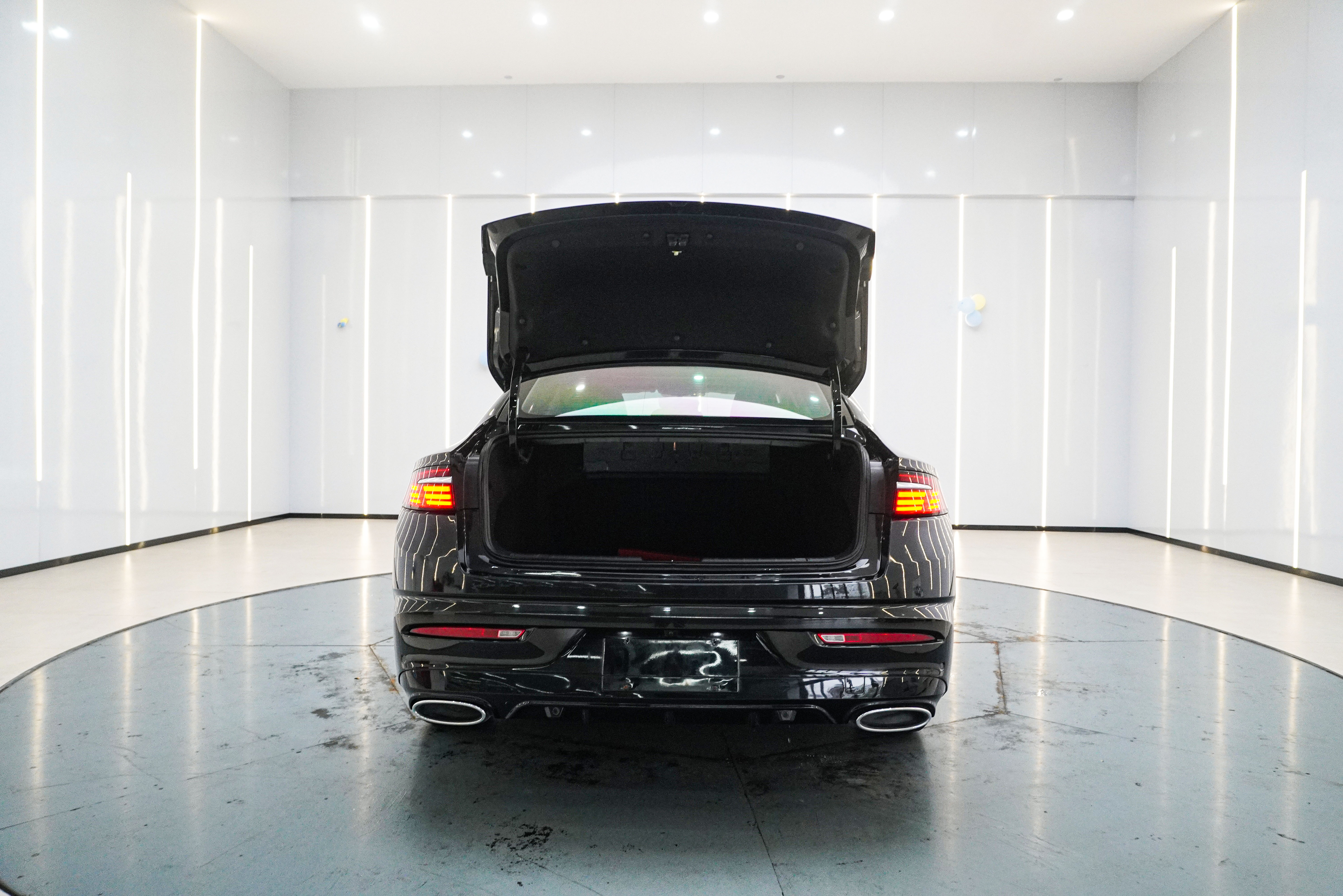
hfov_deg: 73.7
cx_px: 672
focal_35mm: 24
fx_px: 895
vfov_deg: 53.1
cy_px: 448
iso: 1600
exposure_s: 1/80
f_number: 6.3
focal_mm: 16
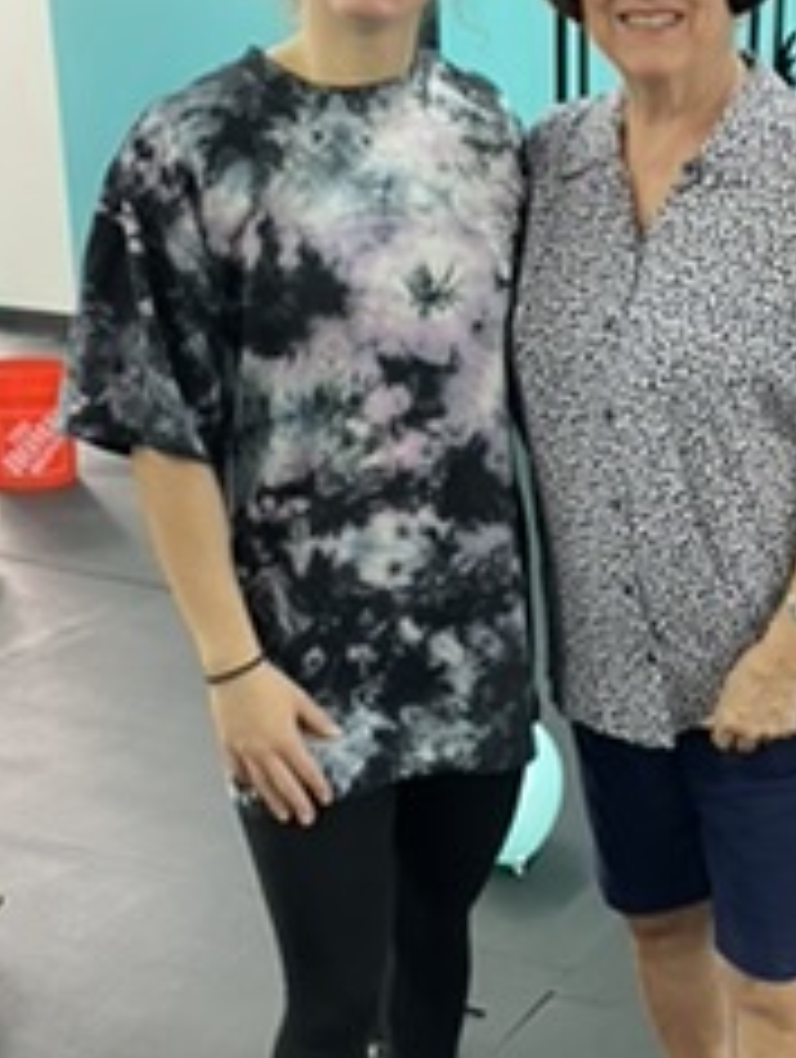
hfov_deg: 26.6
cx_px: 724
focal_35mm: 53
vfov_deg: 36.1
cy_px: 522
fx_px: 1621
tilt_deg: -17.0
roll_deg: -0.1
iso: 200
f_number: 1.6
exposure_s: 1/60
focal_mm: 4.2
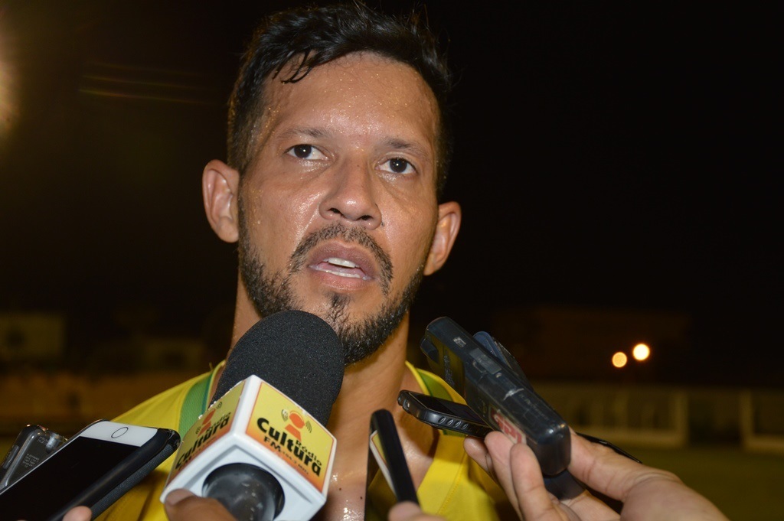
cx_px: 392
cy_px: 260
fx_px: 1469
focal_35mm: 68
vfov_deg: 20.1
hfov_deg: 29.9
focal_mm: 45
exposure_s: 1/60
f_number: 4.5
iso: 500
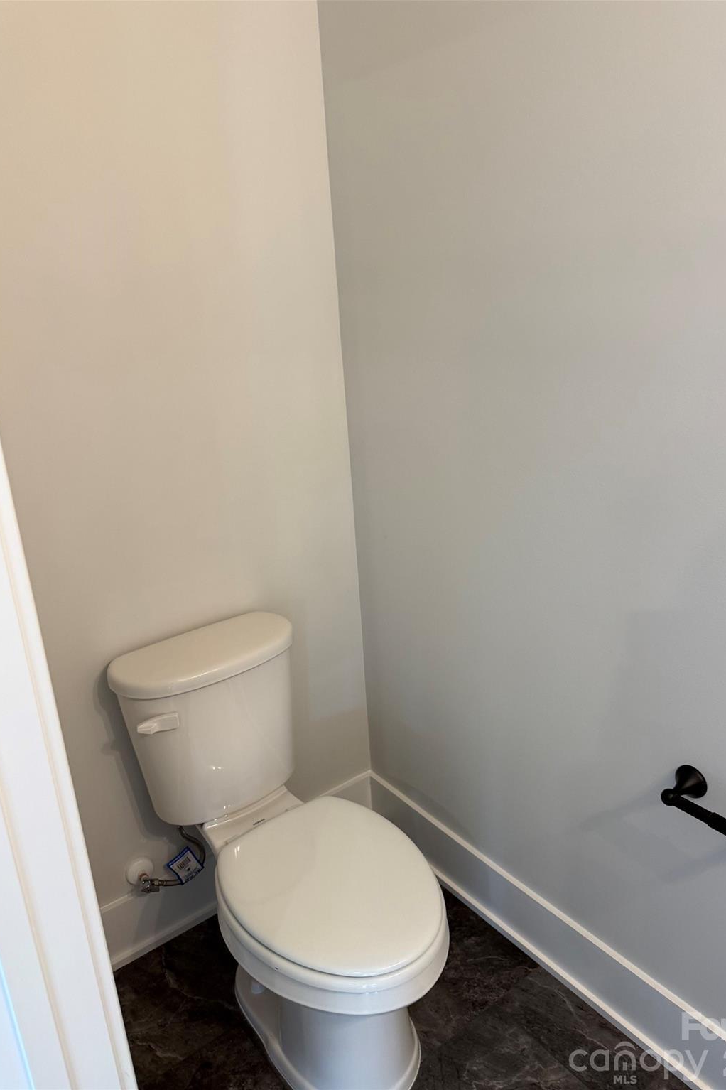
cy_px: 545
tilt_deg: -17.1
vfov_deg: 71.5
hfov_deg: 51.2
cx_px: 400
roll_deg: +3.8
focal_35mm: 25
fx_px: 757
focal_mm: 6.76
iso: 160
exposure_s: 1/60
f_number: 1.78
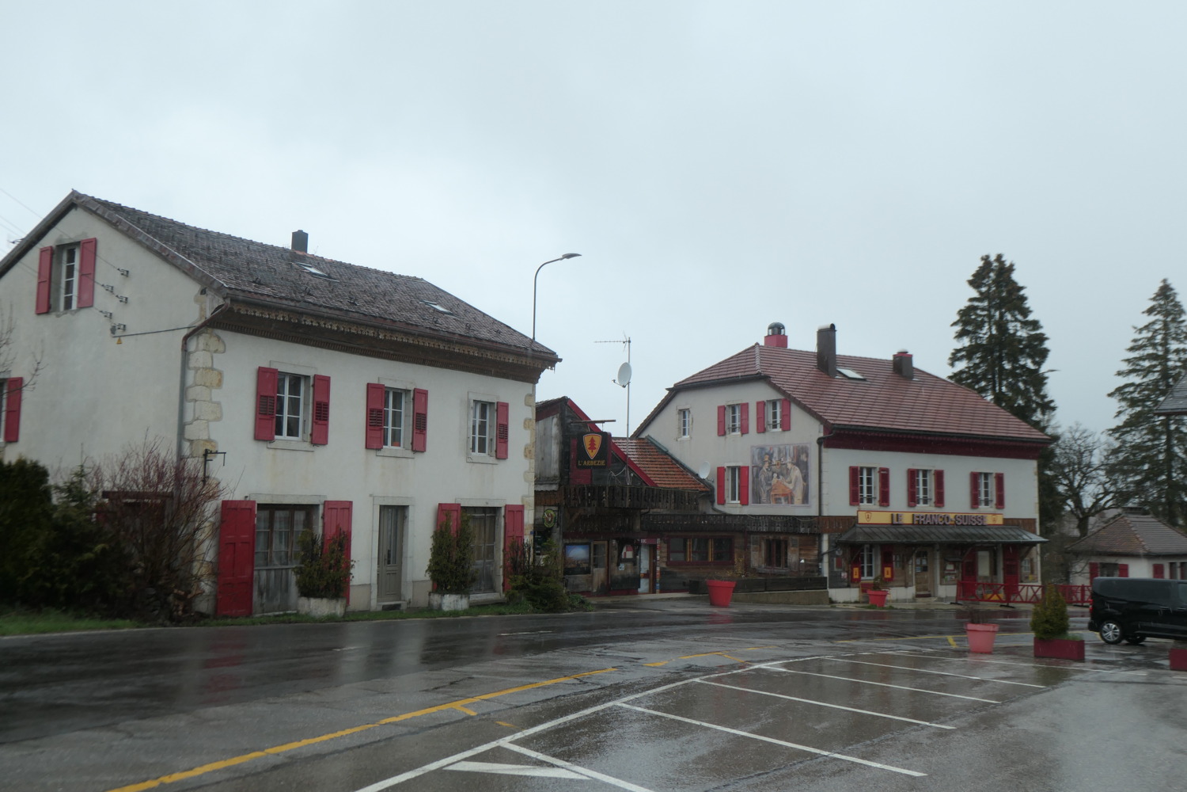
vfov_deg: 38.9
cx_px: 594
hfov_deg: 55.8
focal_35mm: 34
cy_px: 396
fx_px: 1121
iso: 200
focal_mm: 12.5
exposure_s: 1/640
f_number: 3.7
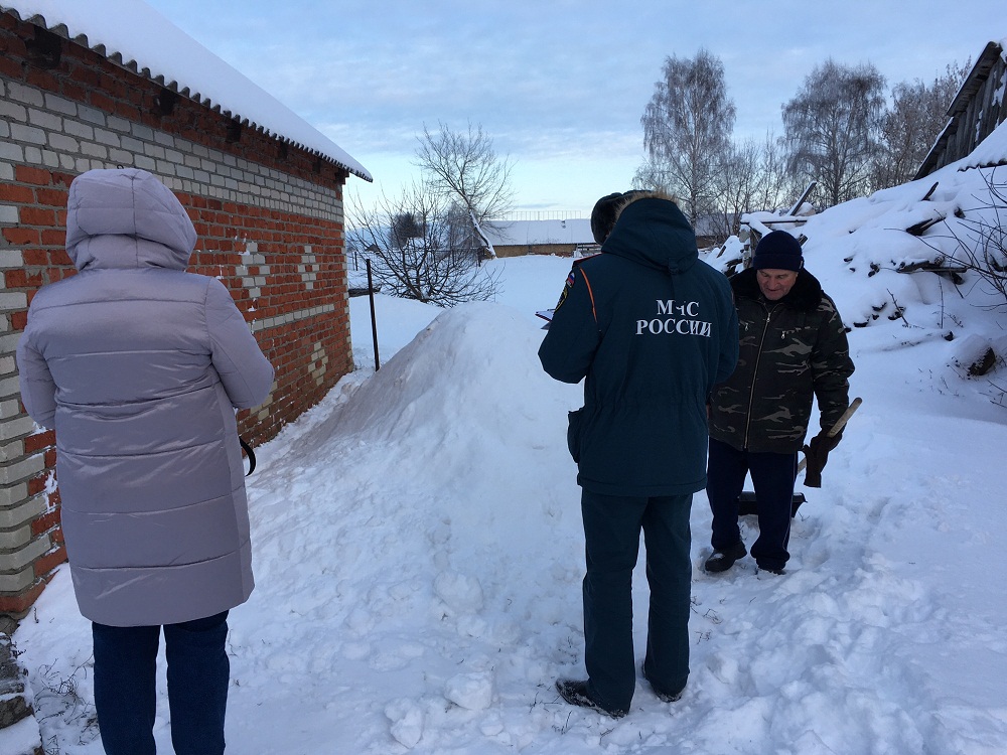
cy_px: 378
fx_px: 844
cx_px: 504
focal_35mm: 29
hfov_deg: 61.7
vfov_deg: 48.2
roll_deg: +1.8
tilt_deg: -6.7
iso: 25
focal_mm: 4.15
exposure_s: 1/159
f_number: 2.2
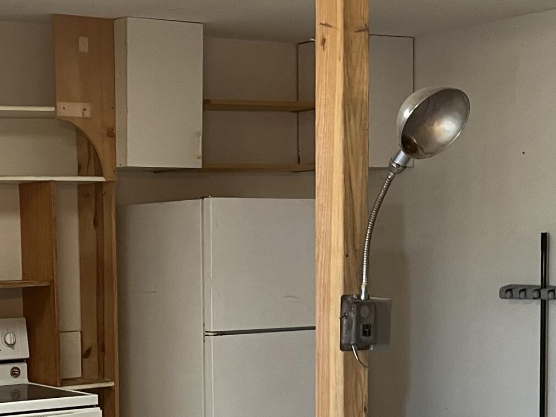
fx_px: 1237
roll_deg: +1.3
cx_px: 134
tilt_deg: -4.8
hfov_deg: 25.0
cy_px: 353
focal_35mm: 77
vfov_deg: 18.9
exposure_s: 1/60
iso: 250
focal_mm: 5.1
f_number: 1.6
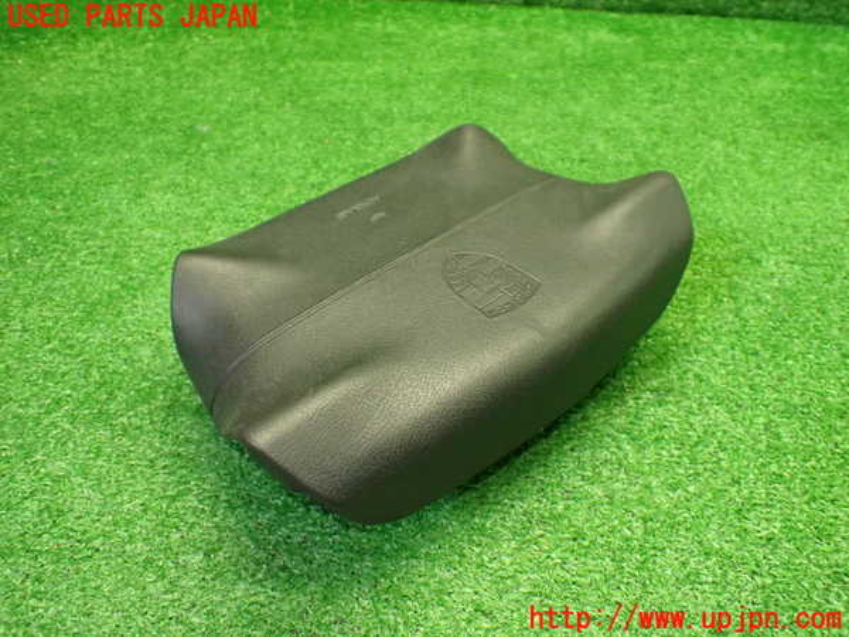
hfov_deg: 60.0
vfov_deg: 46.8
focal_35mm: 30
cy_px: 318
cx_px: 424
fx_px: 736
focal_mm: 5.4
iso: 800
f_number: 2.3
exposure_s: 1/100
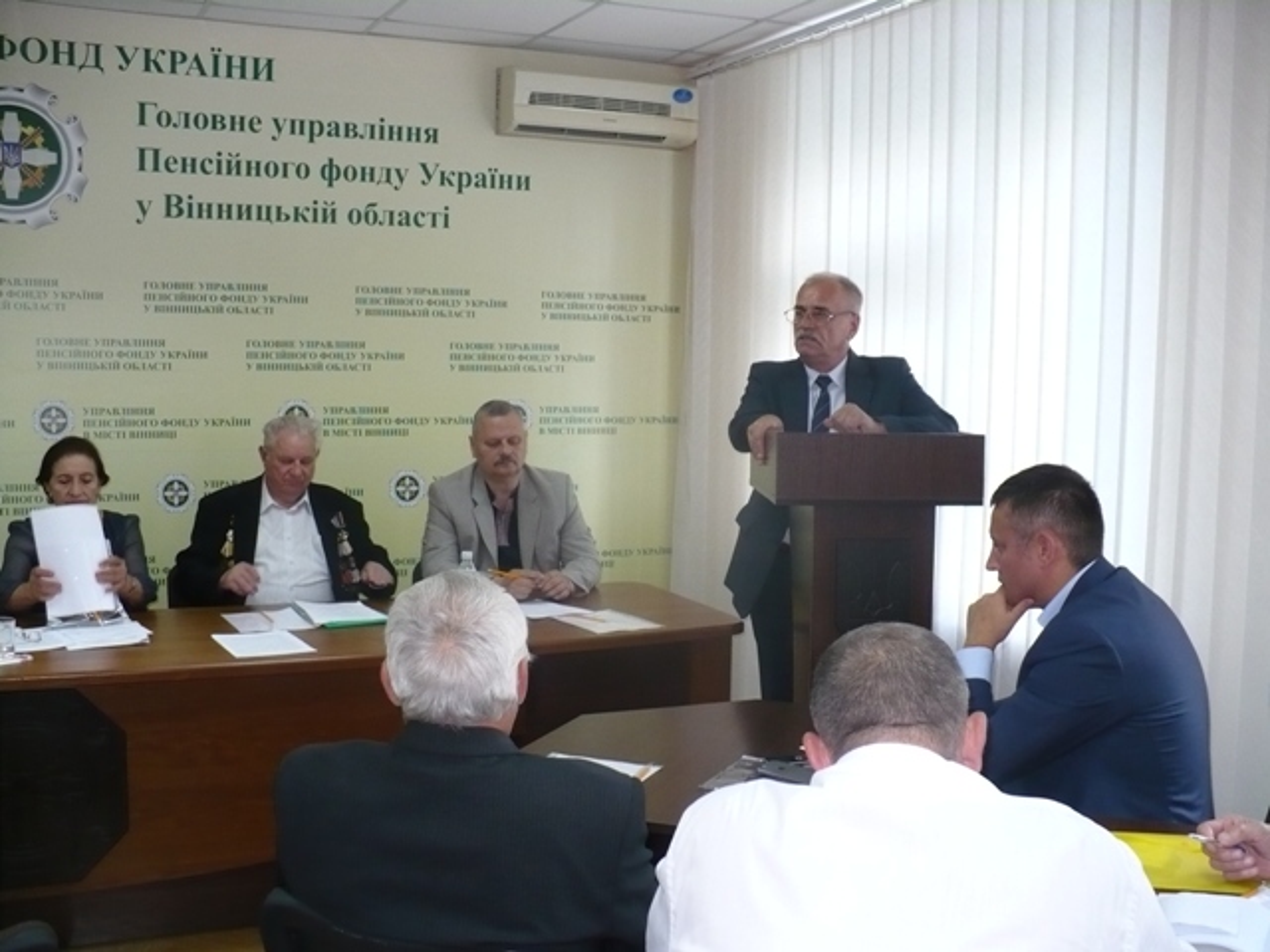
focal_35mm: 37
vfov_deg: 38.7
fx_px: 1357
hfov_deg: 50.1
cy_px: 476
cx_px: 635
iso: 200
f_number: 2.8
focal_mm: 6.1
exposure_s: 1/30
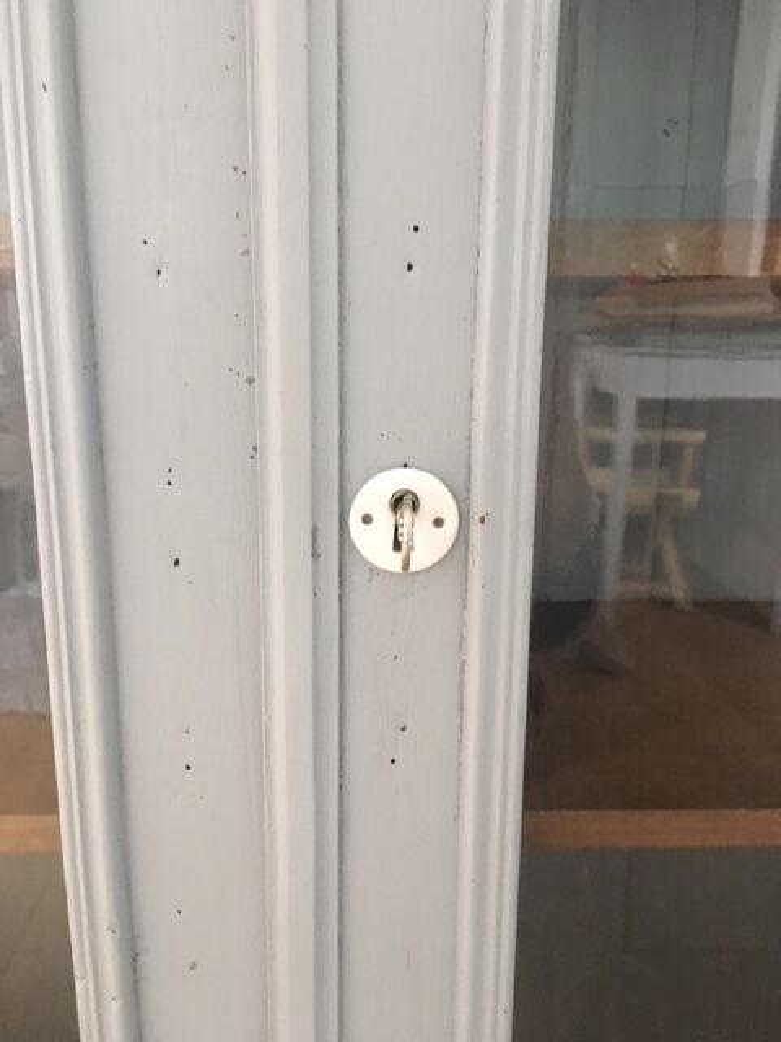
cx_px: 390
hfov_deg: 48.2
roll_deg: -0.1
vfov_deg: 61.7
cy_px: 521
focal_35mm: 29
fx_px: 872
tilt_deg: -12.9
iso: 400
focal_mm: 4.15
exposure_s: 1/17
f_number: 2.2
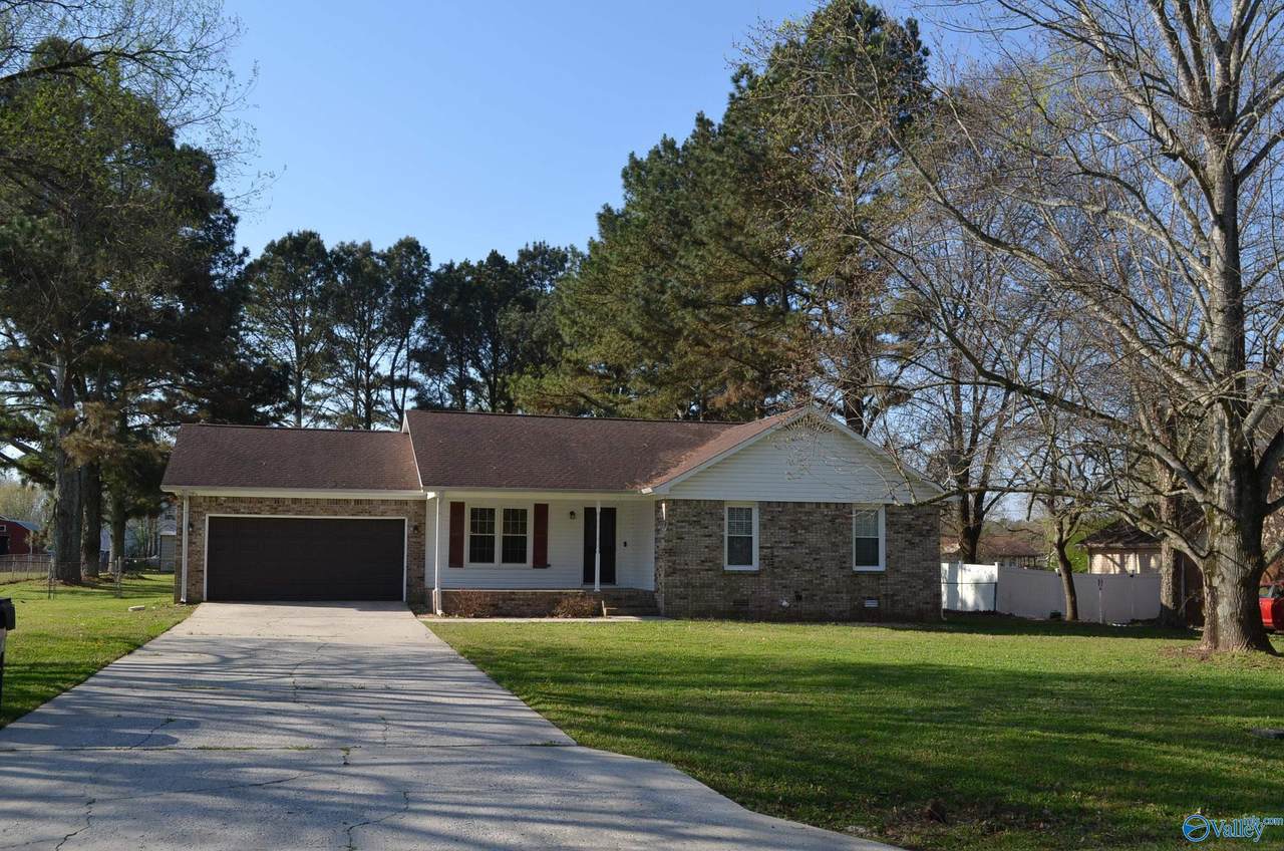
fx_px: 1281
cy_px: 426
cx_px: 642
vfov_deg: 36.7
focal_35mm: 36
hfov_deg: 53.2
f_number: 8
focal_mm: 24
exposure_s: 1/250
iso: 200
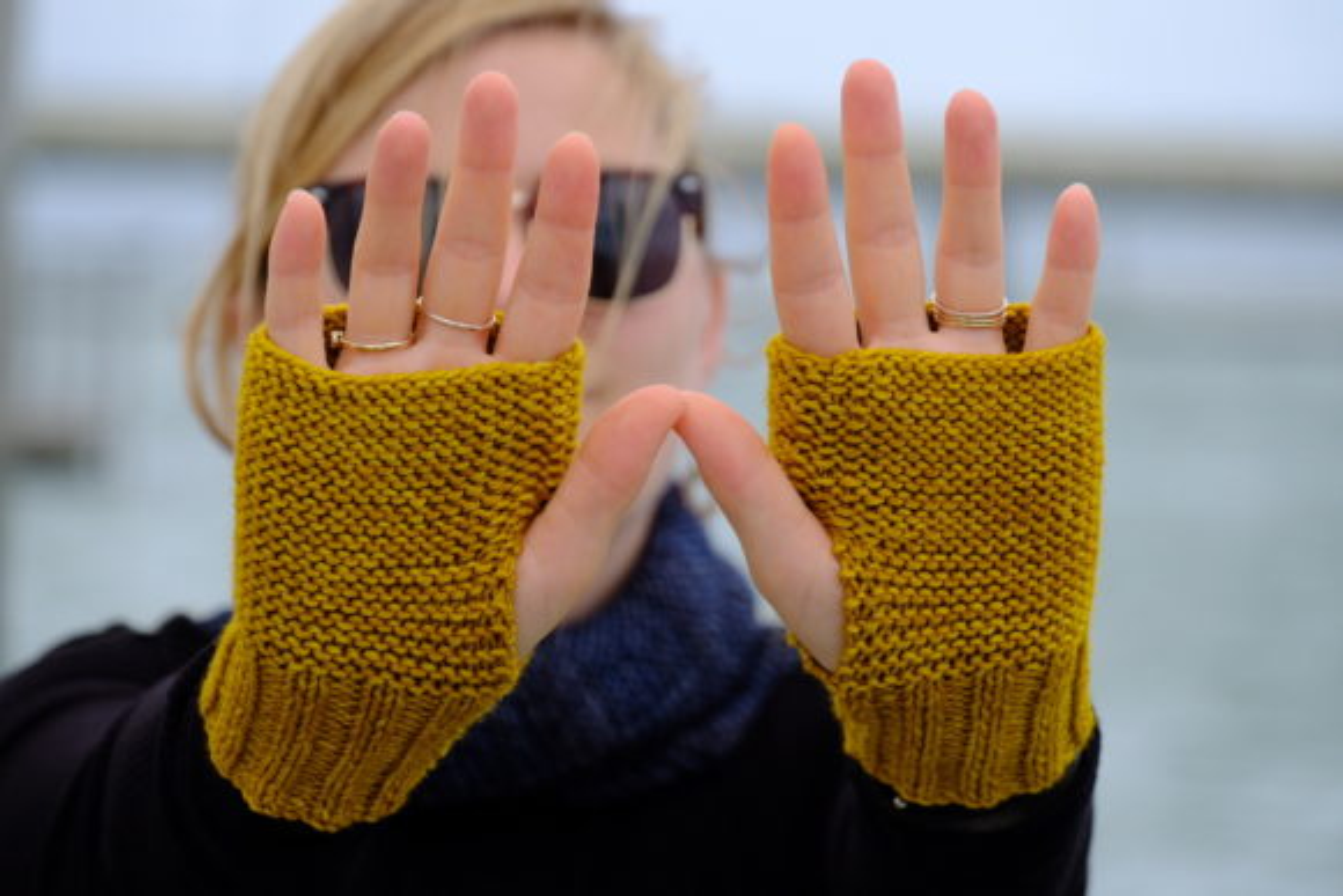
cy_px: 448
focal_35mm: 165
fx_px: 6157
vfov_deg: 8.3
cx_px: 672
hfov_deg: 12.4
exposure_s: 1/750
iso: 400
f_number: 5.6
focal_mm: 110
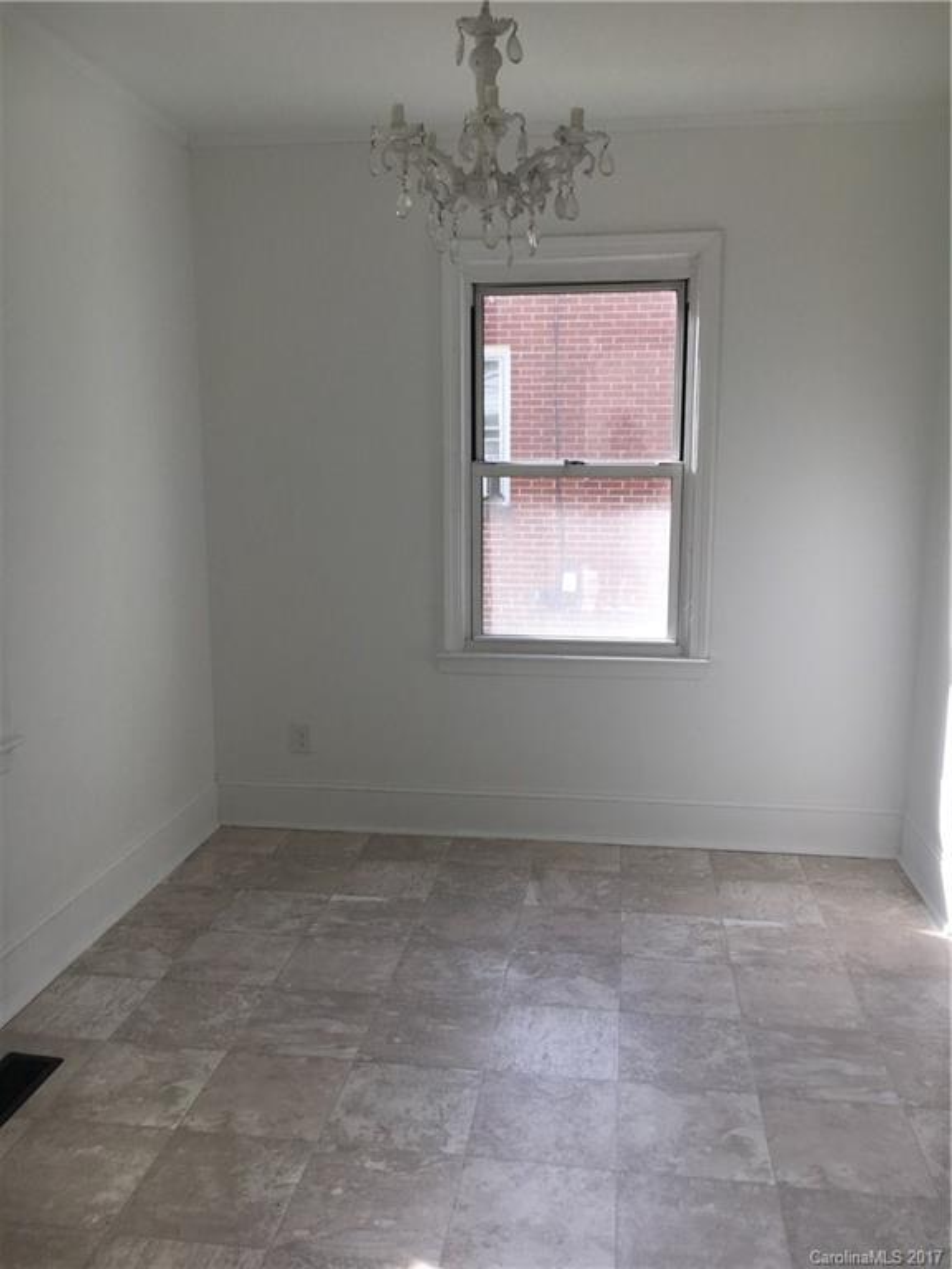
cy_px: 634
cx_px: 476
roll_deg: +0.2
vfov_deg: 61.7
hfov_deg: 48.2
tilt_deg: -6.1
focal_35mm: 29
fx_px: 1063
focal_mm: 4.15
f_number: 2.2
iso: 25
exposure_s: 1/120
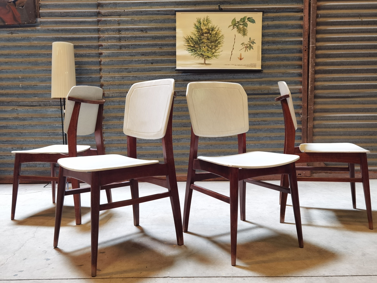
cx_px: 188
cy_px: 142
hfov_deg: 61.7
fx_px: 316
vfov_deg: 48.2
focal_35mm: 29
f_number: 1.9
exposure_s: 1/33.3
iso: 320
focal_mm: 6.71
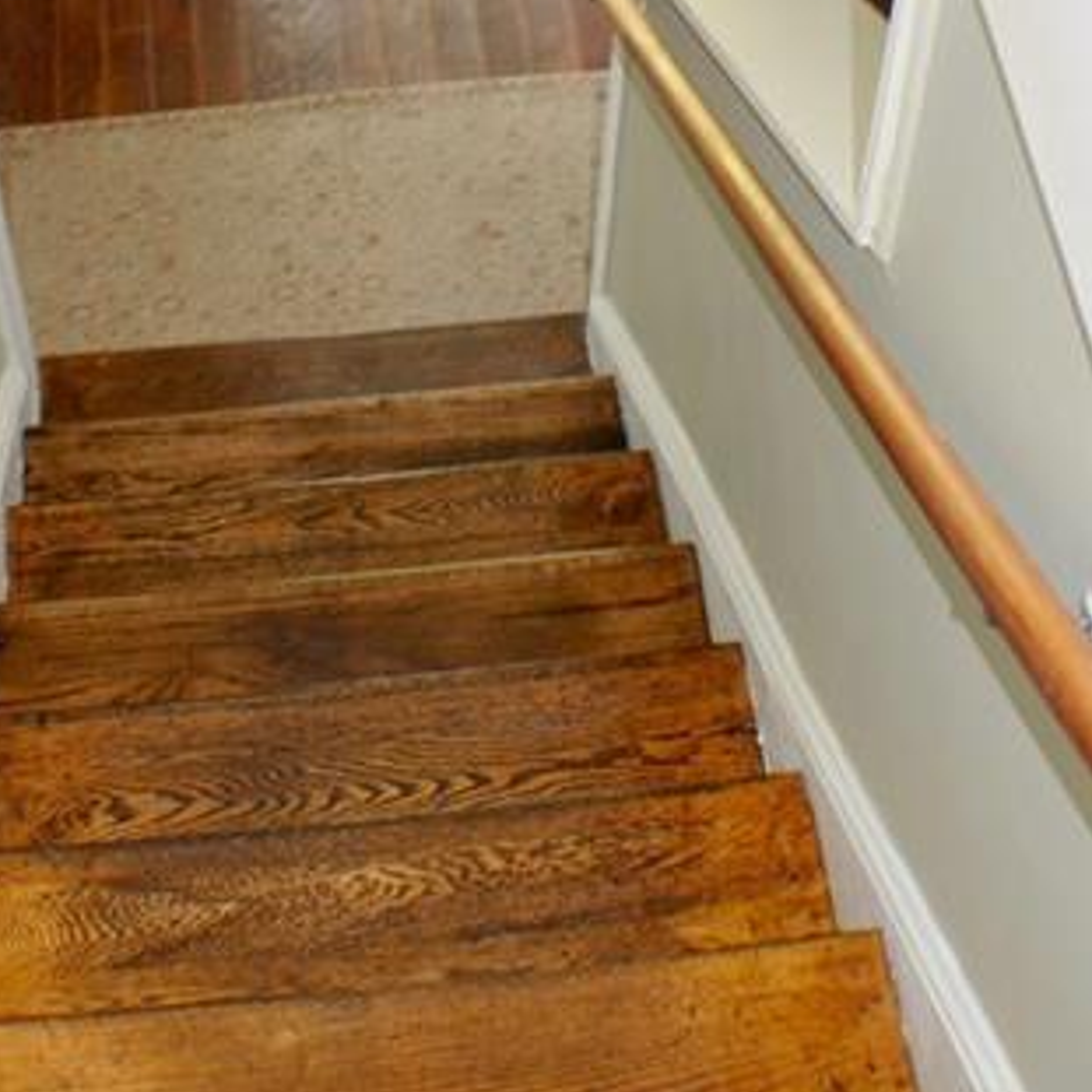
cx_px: 474
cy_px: -60
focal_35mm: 88
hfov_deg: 19.7
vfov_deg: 19.0
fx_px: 3141
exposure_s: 1/60
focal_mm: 28
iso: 200
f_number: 4
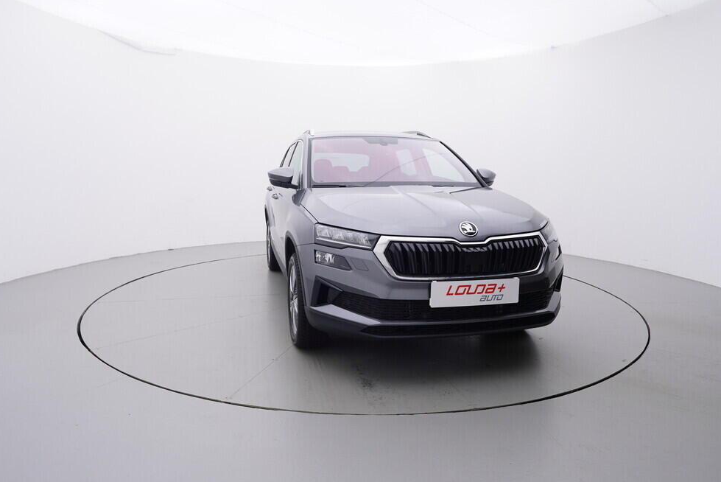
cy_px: 245
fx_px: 471
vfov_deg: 54.1
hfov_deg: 74.8
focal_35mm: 24
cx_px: 345
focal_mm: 15
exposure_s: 1/80
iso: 200
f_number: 5
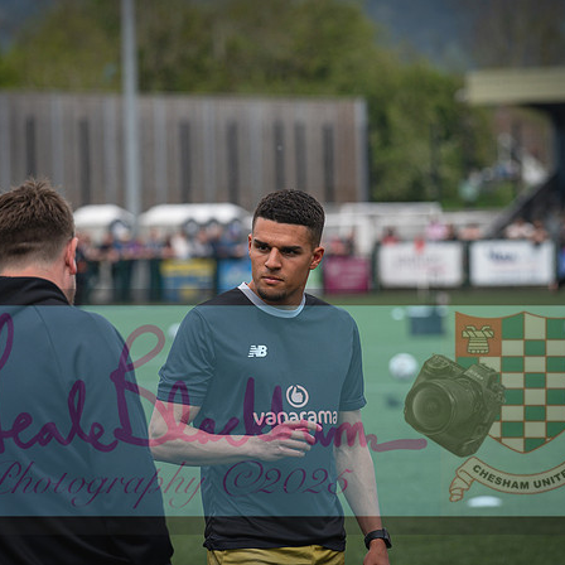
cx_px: 247
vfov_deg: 6.8
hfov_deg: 6.8
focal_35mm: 259
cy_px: 283
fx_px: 4783
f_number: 4
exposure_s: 1/1150
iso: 200
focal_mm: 135
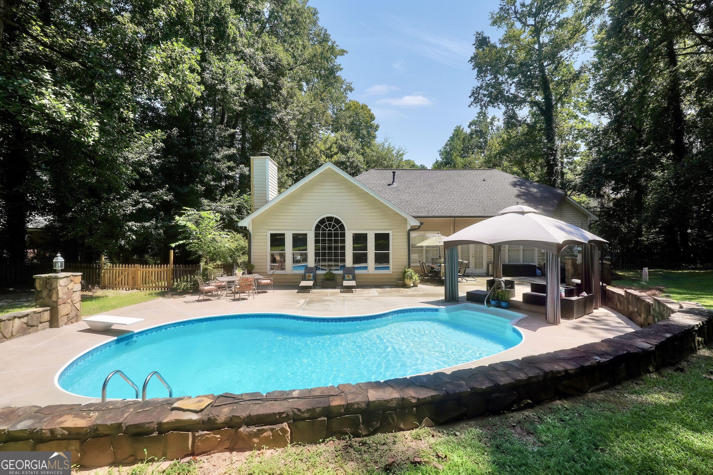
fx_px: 297
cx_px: 356
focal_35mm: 15
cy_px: 238
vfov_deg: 77.3
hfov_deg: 100.4
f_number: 8
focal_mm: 10
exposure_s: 1/250
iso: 100
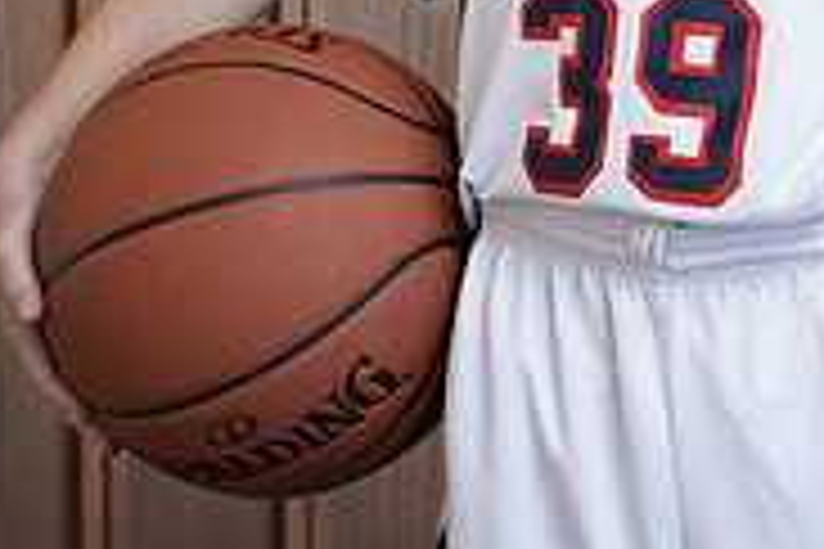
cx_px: 729
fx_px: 6157
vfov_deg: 5.0
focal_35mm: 269
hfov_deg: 7.6
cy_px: -410
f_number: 5.6
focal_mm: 85
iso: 200
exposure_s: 1/60
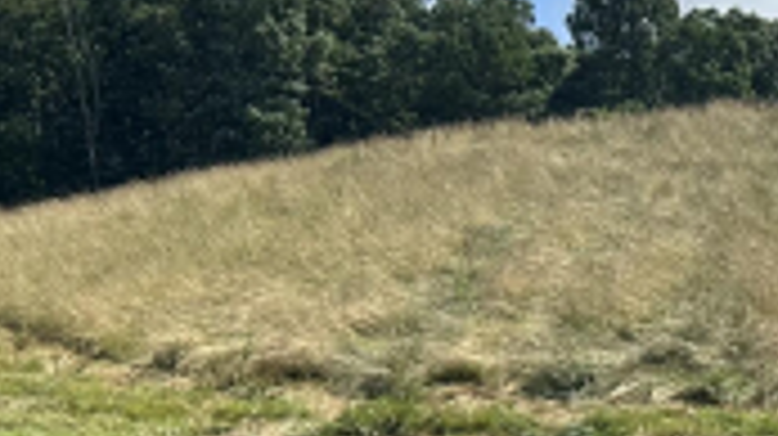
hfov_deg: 19.0
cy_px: 652
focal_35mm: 101
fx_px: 2082
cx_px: 1113
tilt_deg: -4.5
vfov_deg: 11.5
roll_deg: +2.2
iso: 80
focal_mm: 6.86
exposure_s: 1/4184
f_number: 1.78
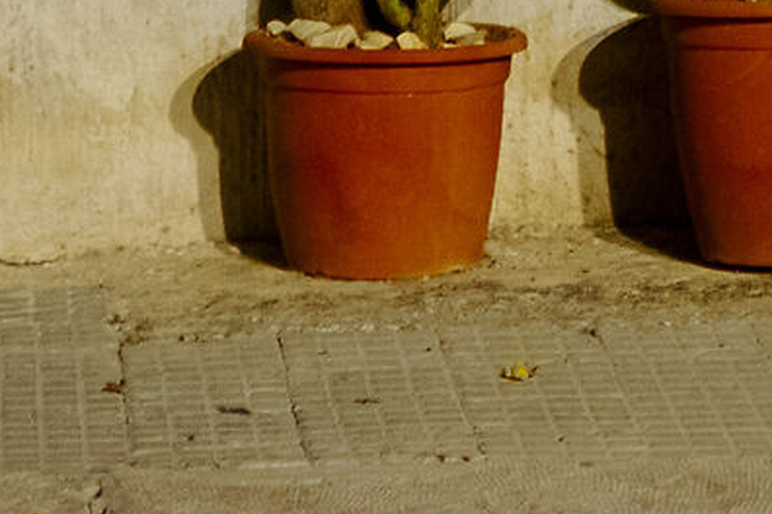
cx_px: 1004
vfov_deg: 4.4
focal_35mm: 303
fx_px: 6497
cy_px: -804
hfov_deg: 6.7
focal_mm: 33
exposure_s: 1/70
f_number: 1.4
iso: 800
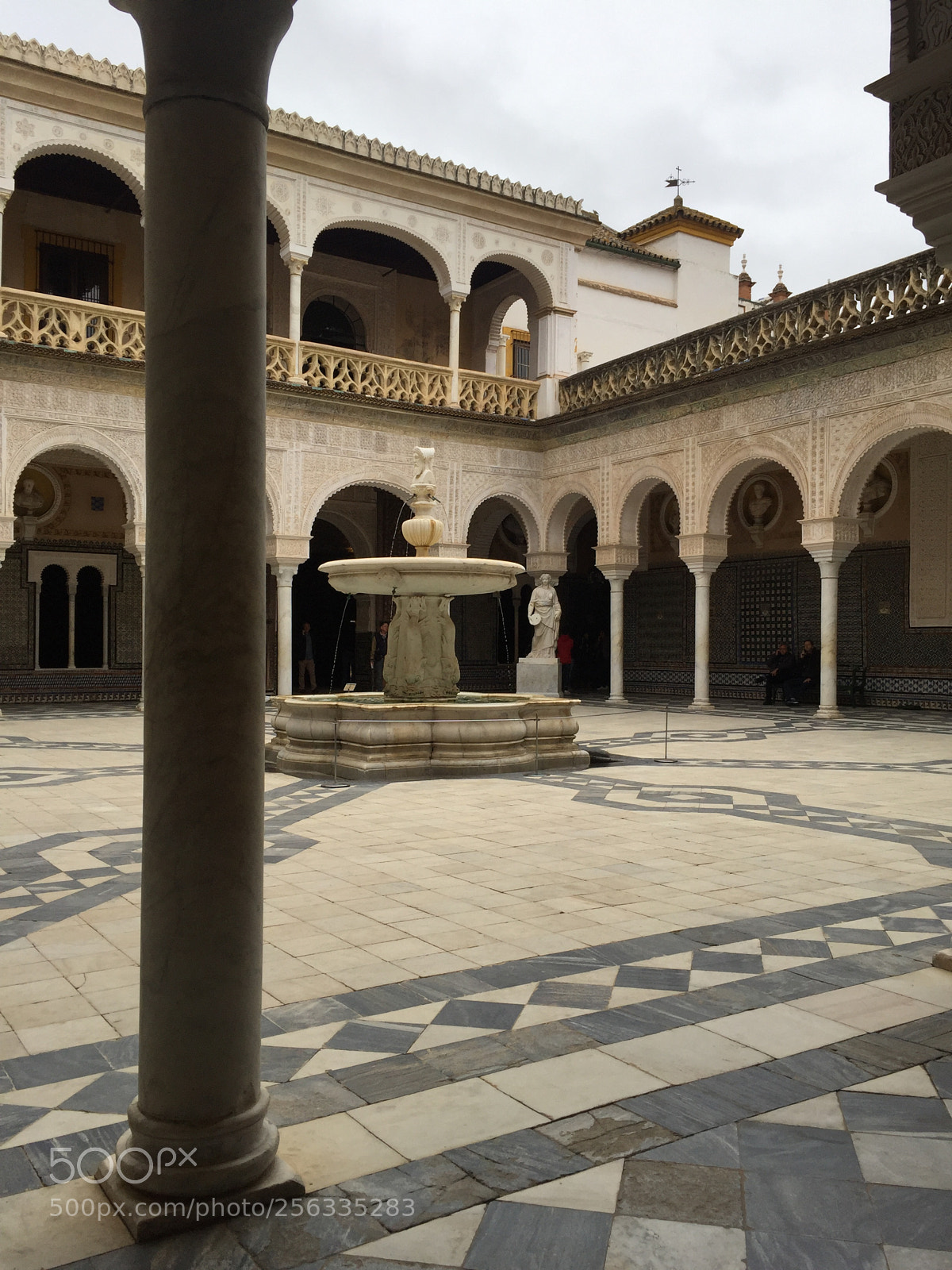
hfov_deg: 48.2
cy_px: 635
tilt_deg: -0.2
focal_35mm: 29
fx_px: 1063
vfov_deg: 61.7
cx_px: 476
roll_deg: -0.5
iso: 32
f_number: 2.2
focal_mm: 4.15
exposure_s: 1/412
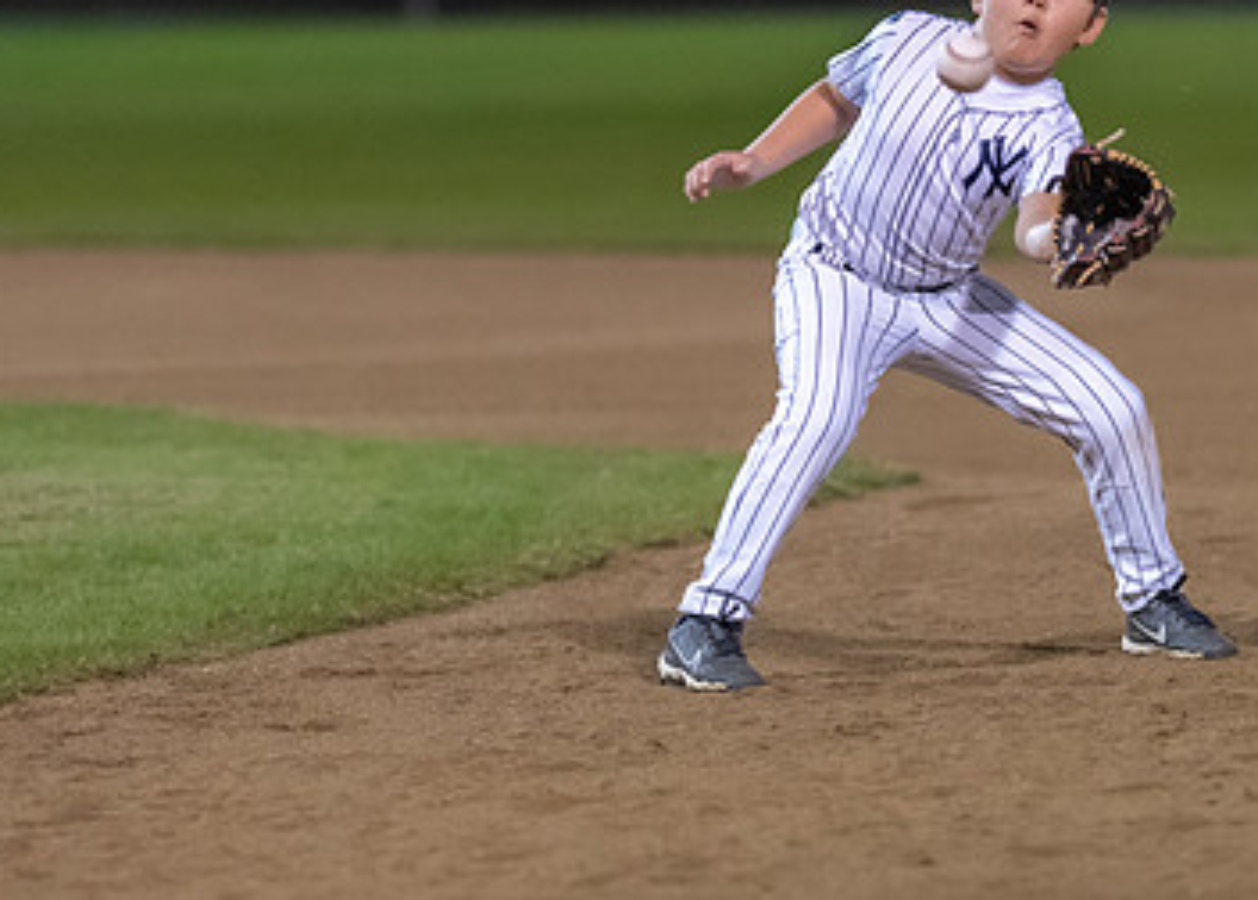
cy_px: 2
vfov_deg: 3.2
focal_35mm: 452
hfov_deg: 4.5
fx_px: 16162
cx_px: 1087
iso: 2500
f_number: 1.8
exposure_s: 1/1000
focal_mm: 135
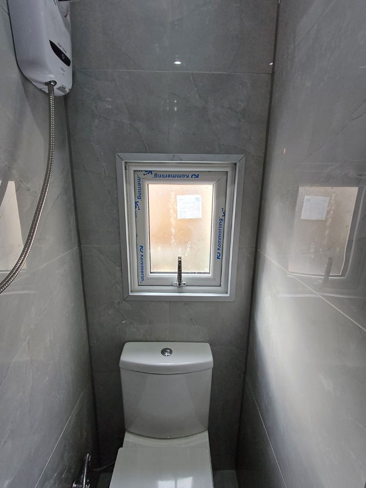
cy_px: 244
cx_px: 183
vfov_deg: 94.5
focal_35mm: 16
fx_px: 226
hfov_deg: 78.1
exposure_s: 1/50
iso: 64
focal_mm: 1.64
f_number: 2.2
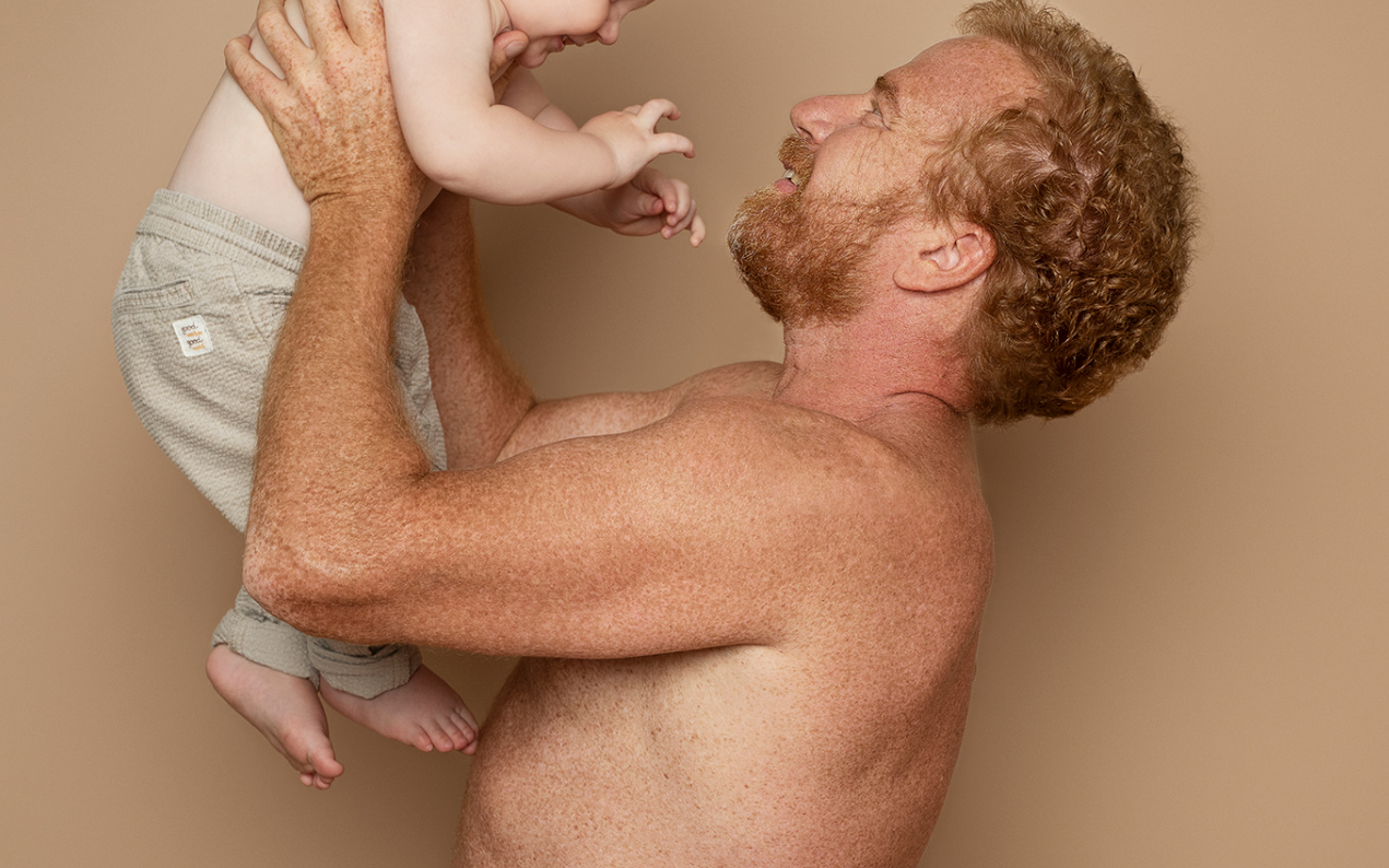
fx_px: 2914
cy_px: 684
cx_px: 697
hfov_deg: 26.8
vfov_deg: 16.8
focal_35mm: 77
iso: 160
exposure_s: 1/200
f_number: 7.1
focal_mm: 50
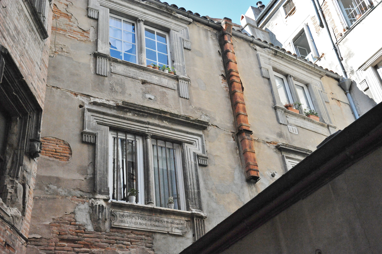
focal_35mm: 40
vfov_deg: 33.4
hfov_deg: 48.5
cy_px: 127
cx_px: 191
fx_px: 424
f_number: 6.3
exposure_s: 1/3200
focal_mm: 40
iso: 6400
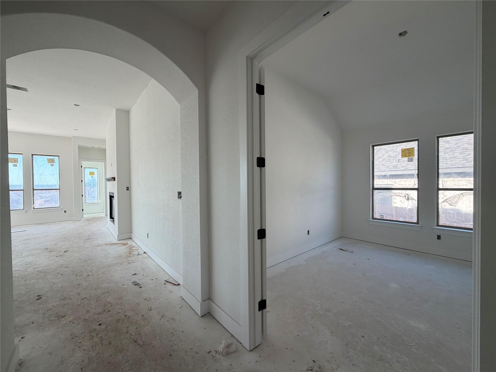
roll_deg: +1.7
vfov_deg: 85.7
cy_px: 186
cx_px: 248
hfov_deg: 102.1
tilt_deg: -0.4
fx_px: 201
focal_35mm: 14
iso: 64
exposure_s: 1/121
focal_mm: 2.22
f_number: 2.2
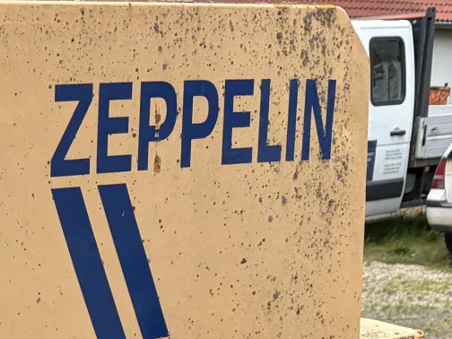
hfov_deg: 16.7
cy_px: 534
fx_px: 1293
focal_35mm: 99
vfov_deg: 13.9
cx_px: -343
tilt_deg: -15.9
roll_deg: +0.8
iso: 40
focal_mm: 5.96
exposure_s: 1/221
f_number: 1.6
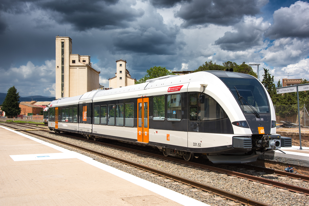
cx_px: 154
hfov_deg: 44.5
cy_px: 103
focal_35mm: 44
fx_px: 378
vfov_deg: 30.5
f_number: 8
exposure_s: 1/500
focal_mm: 44
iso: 125
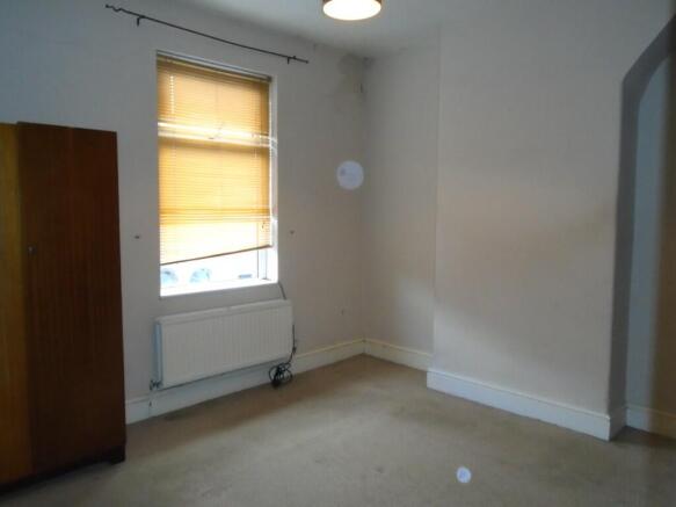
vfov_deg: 53.0
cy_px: 254
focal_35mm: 26
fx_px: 508
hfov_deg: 67.3
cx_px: 338
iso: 400
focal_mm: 4.6
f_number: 3.2
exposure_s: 1/30
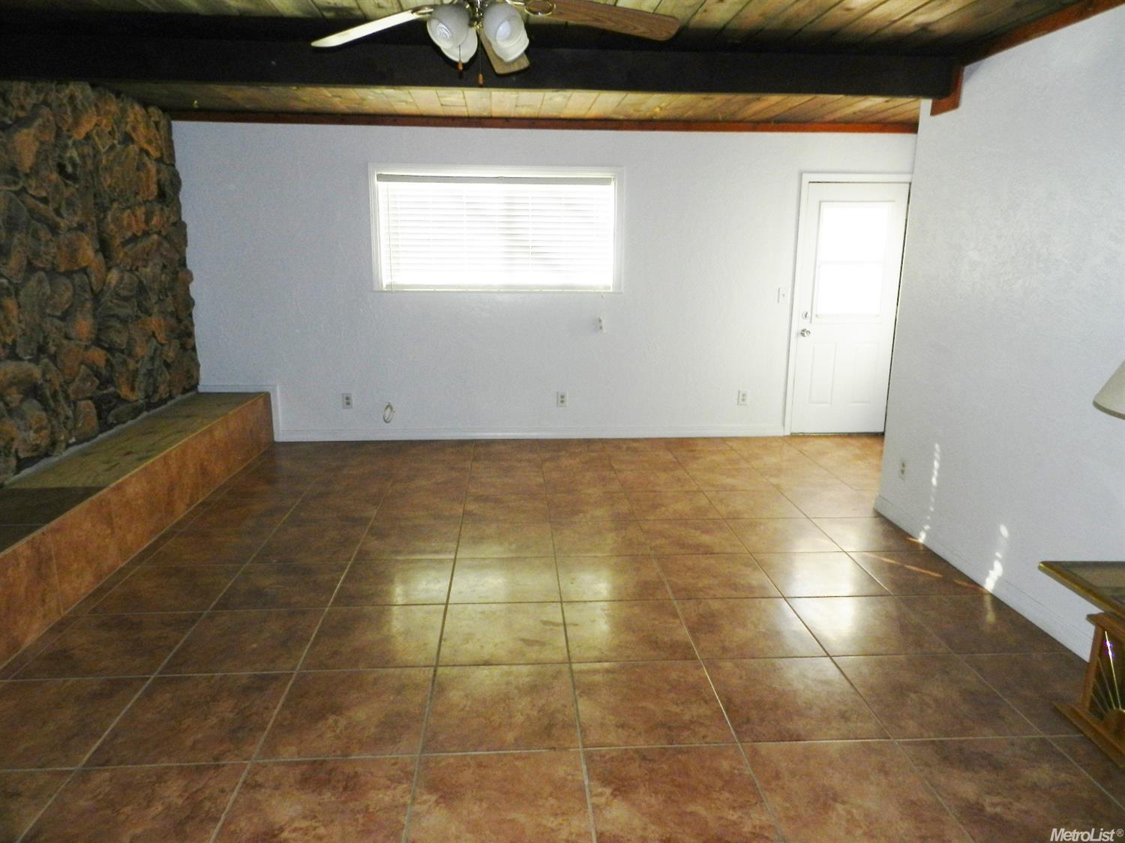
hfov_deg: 73.9
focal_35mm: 23
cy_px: 422
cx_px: 562
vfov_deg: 58.9
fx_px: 747
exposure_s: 1/30
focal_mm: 4
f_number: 3.4
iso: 200
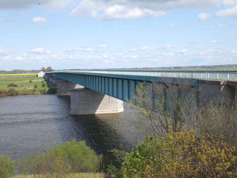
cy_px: 89
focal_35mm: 51
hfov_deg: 37.5
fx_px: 349
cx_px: 118
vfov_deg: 28.6
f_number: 5.1
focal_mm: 8.44
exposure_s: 1/320
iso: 50
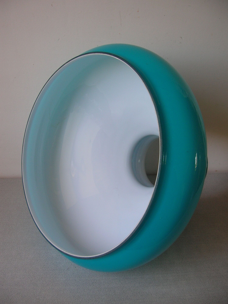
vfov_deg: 52.7
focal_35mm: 35
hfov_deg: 40.7
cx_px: 114
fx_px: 308
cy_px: 152
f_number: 2.8
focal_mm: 5.8
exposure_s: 1/40.8
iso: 50
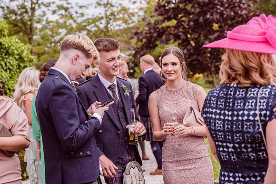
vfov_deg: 16.7
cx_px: 138
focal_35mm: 82
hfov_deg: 24.8
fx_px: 629
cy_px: 92
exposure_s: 1/800
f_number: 4.5
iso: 250
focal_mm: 82
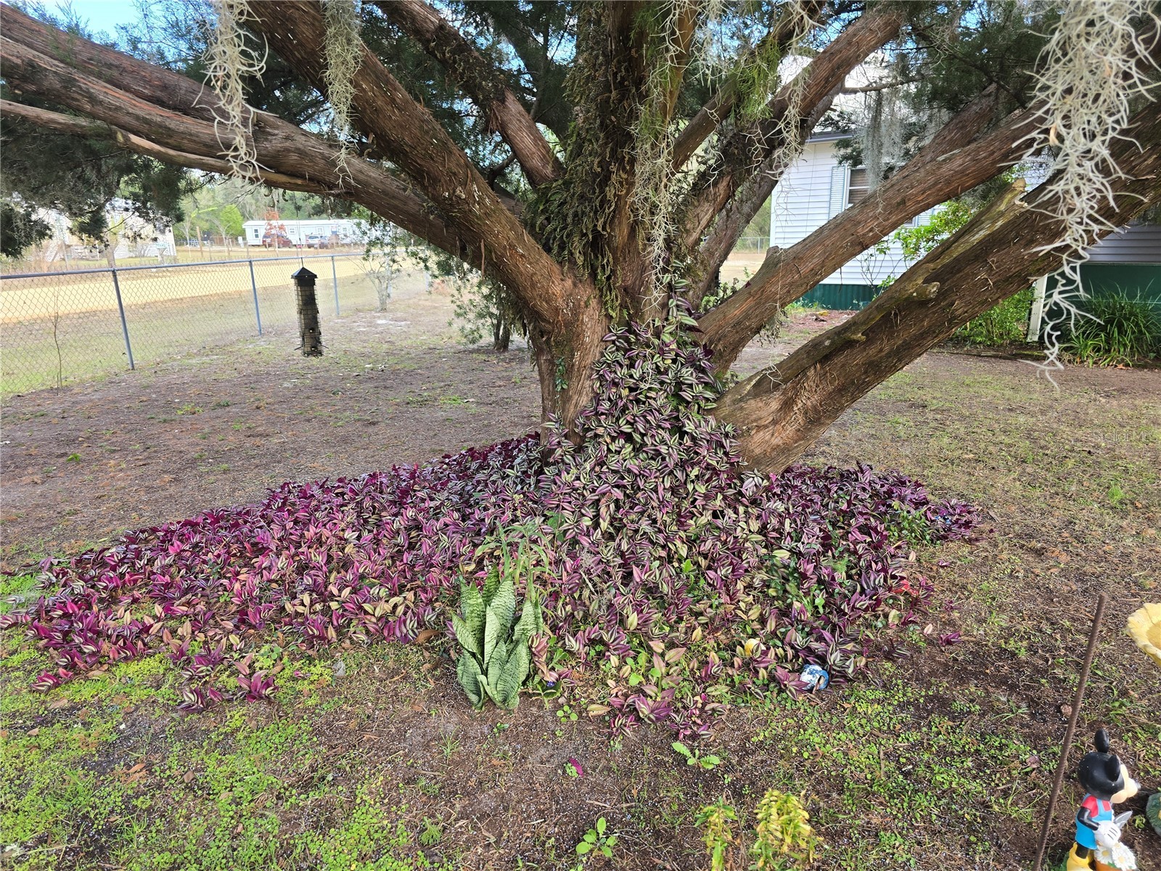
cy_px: 436
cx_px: 580
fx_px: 771
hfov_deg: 73.9
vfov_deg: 58.9
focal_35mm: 23
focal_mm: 6.3
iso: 50
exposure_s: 1/180
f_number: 1.7
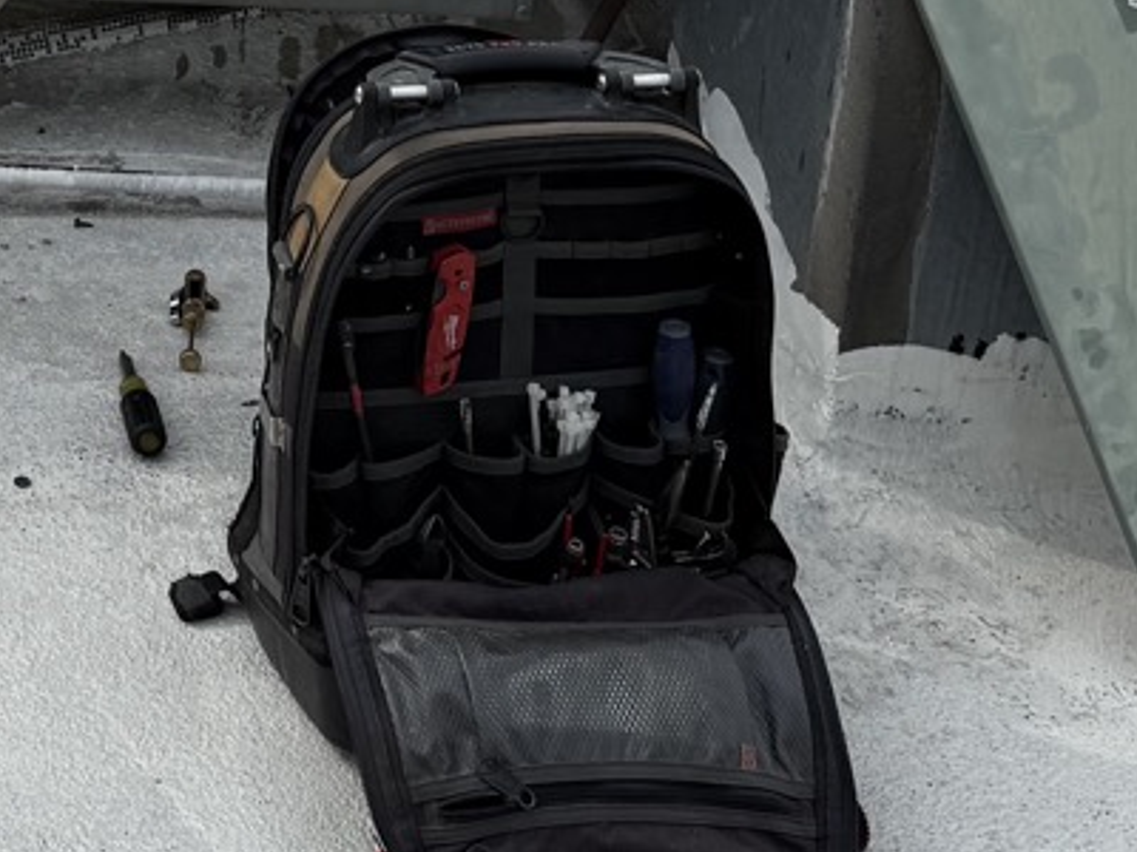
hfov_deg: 19.2
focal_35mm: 96
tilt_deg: -20.4
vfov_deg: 14.9
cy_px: -148
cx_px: -262
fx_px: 3153
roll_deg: -2.2
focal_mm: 6.76
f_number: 1.78
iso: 80
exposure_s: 1/7353
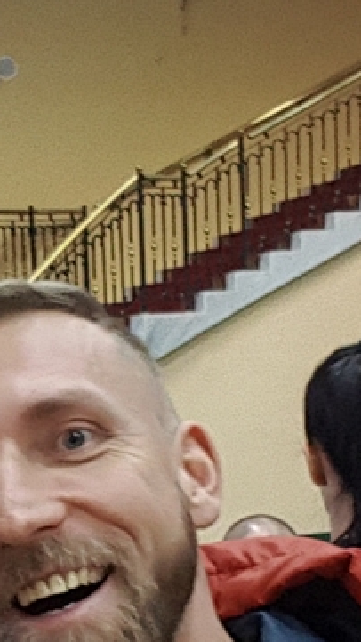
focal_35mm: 76
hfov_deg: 15.5
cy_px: 526
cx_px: -27
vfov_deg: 27.2
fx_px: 1294
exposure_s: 1/17
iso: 160
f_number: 1.7
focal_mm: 2.1
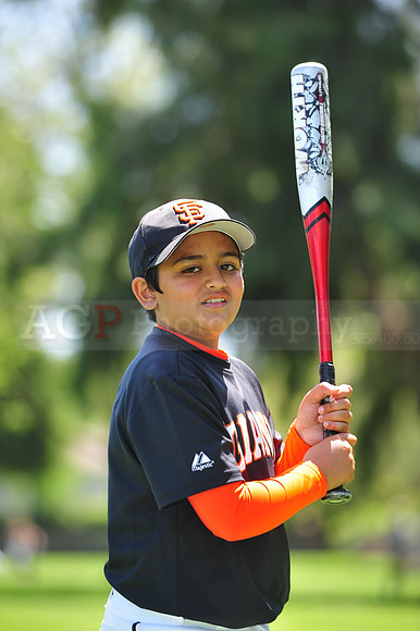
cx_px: 210
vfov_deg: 10.3
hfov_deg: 6.9
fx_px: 3504
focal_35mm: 200
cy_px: 316
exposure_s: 1/320
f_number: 4.5
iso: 200
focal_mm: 200
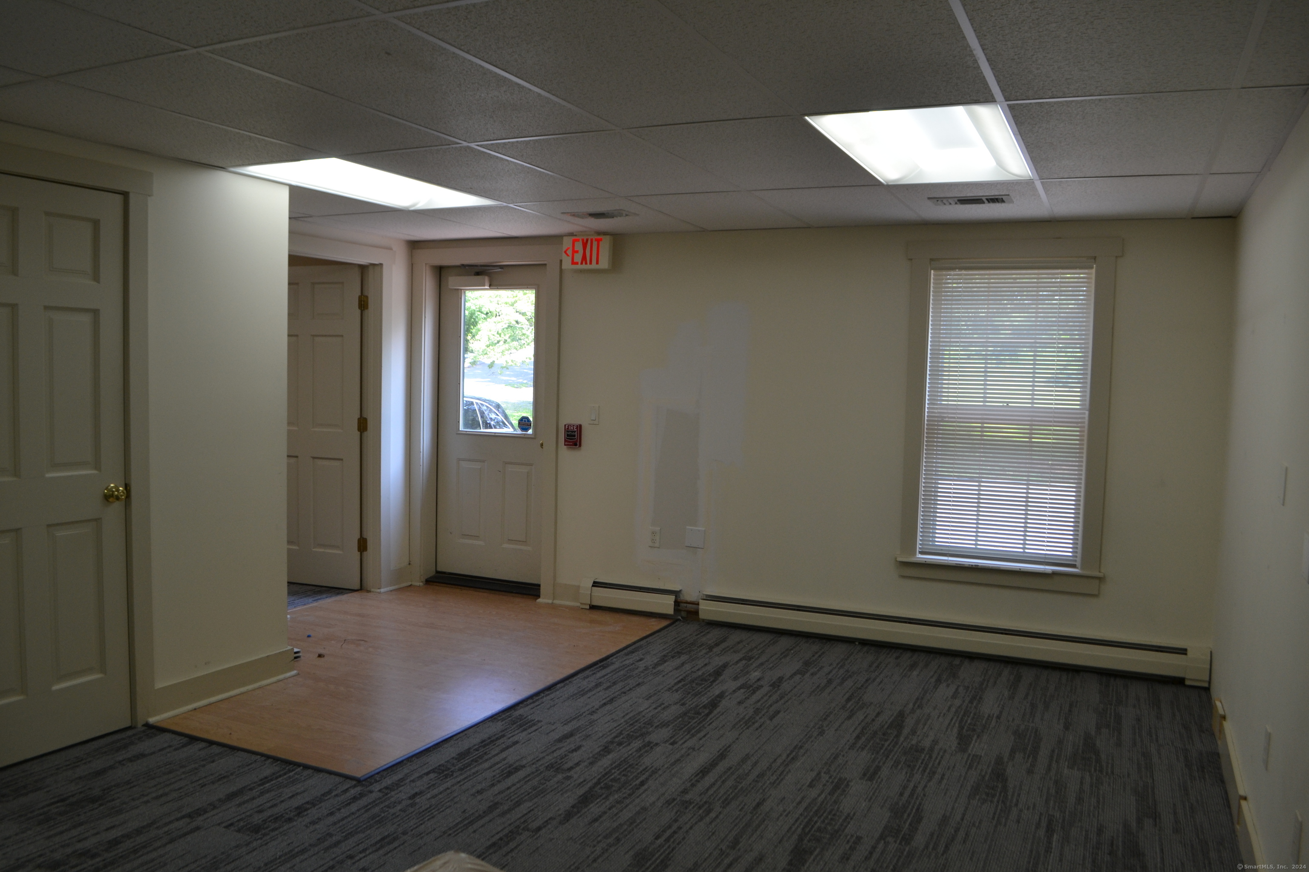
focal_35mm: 27
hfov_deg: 67.4
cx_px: 654
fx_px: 982
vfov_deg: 47.9
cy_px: 436
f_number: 5
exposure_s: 1/100
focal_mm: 18
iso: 400
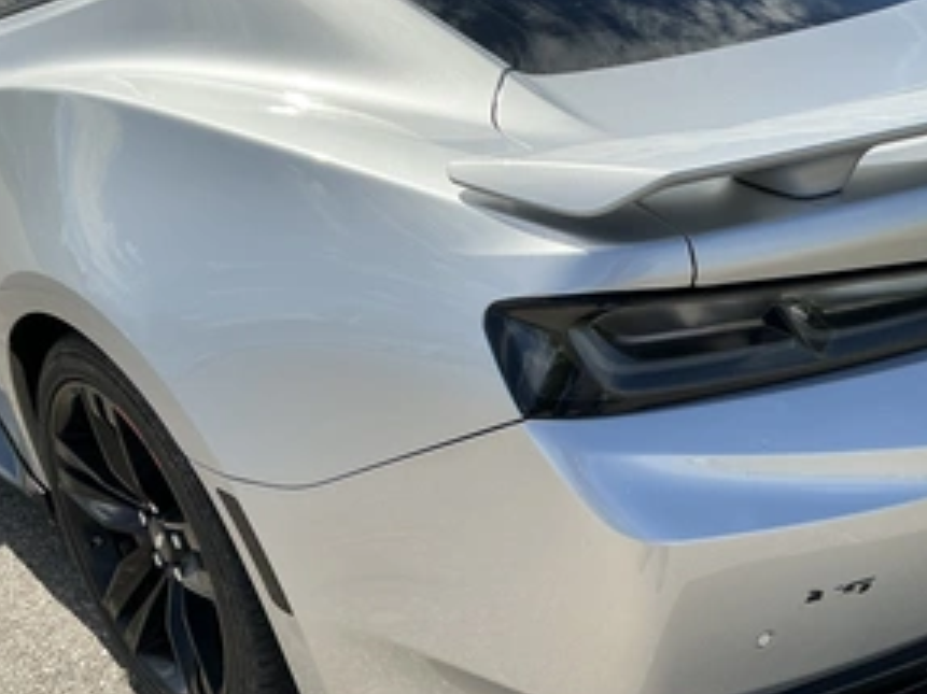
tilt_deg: -29.9
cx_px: 491
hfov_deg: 47.9
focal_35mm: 39
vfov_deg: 36.7
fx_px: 1044
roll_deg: +1.4
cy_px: 397
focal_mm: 3
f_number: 1.8
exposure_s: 1/1786
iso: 25
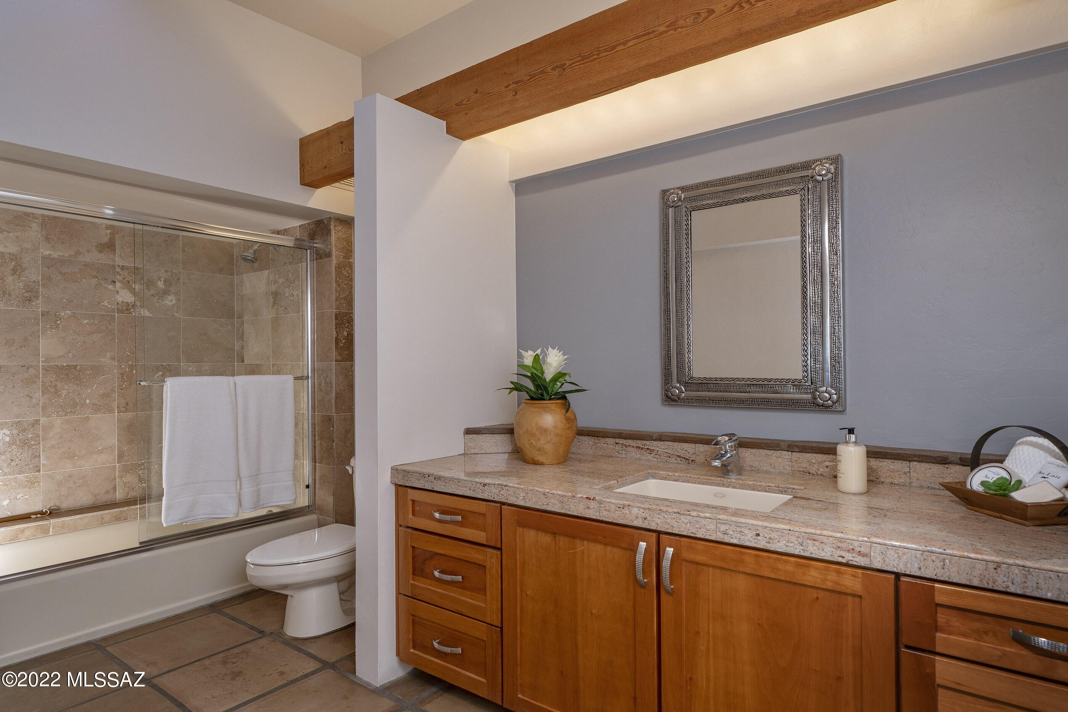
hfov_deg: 96.7
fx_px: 475
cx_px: 534
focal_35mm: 16
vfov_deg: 73.7
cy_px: 356
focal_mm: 16
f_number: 7.1
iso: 200
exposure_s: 1/25
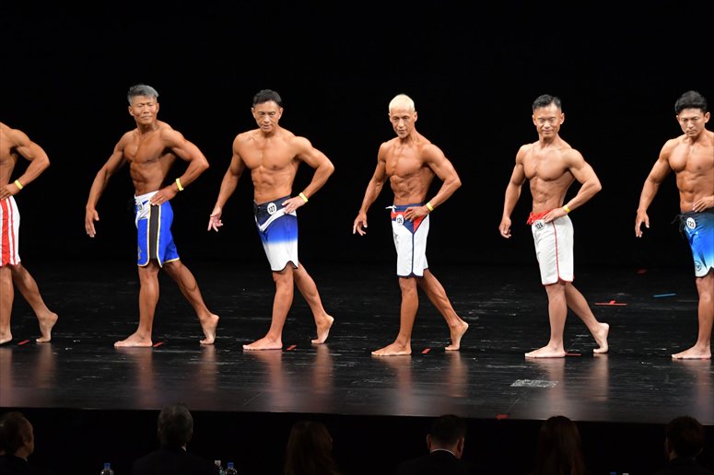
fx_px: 3628
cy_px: 238
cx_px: 357
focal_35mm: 183
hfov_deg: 11.2
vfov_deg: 7.5
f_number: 5.6
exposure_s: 1/400
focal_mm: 122
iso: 3200
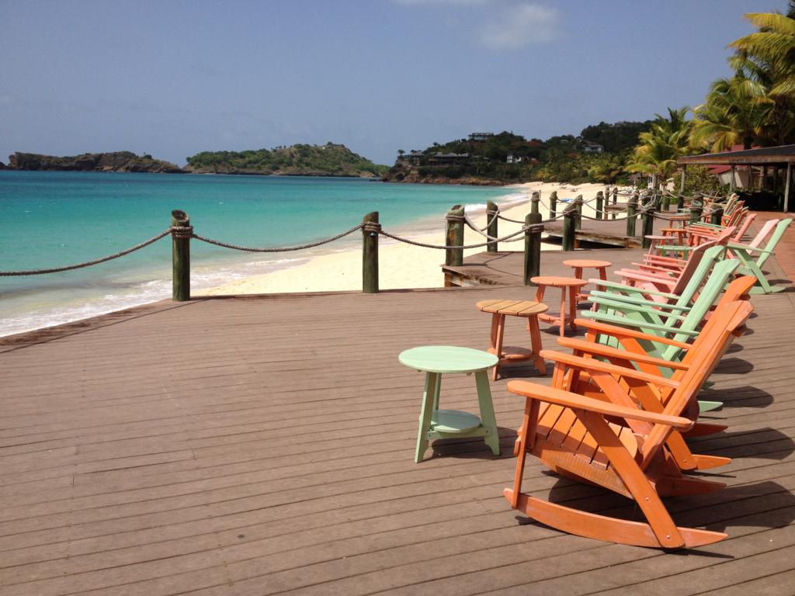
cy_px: 298
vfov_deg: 40.7
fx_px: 804
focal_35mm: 35
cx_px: 398
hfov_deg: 52.6
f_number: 2.4
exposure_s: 1/3067
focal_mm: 4.28
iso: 64
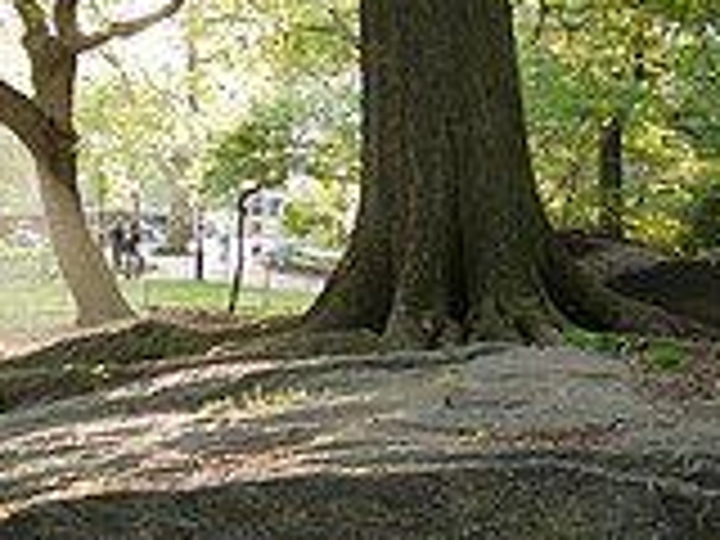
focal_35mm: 145
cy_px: 74
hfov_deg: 13.3
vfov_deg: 10.2
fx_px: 3016
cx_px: -76
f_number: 1.8
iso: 100
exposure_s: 1/60
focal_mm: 20
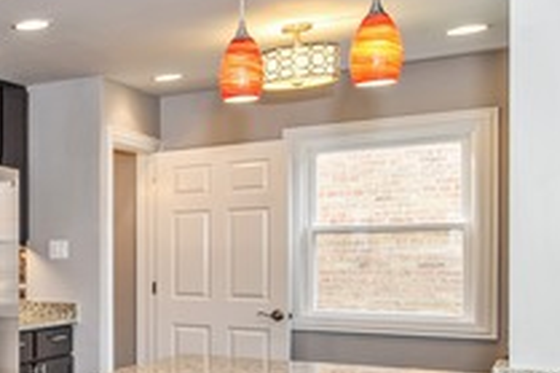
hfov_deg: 27.6
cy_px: 318
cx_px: -281
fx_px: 762
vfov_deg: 26.8
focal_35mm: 49
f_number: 8
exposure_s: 1/20
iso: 200
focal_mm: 16
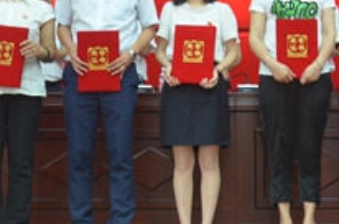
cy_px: 19
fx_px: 856
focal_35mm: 91
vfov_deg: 14.7
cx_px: 235
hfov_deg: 22.3
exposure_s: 1/15
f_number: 4
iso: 1600
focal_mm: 25
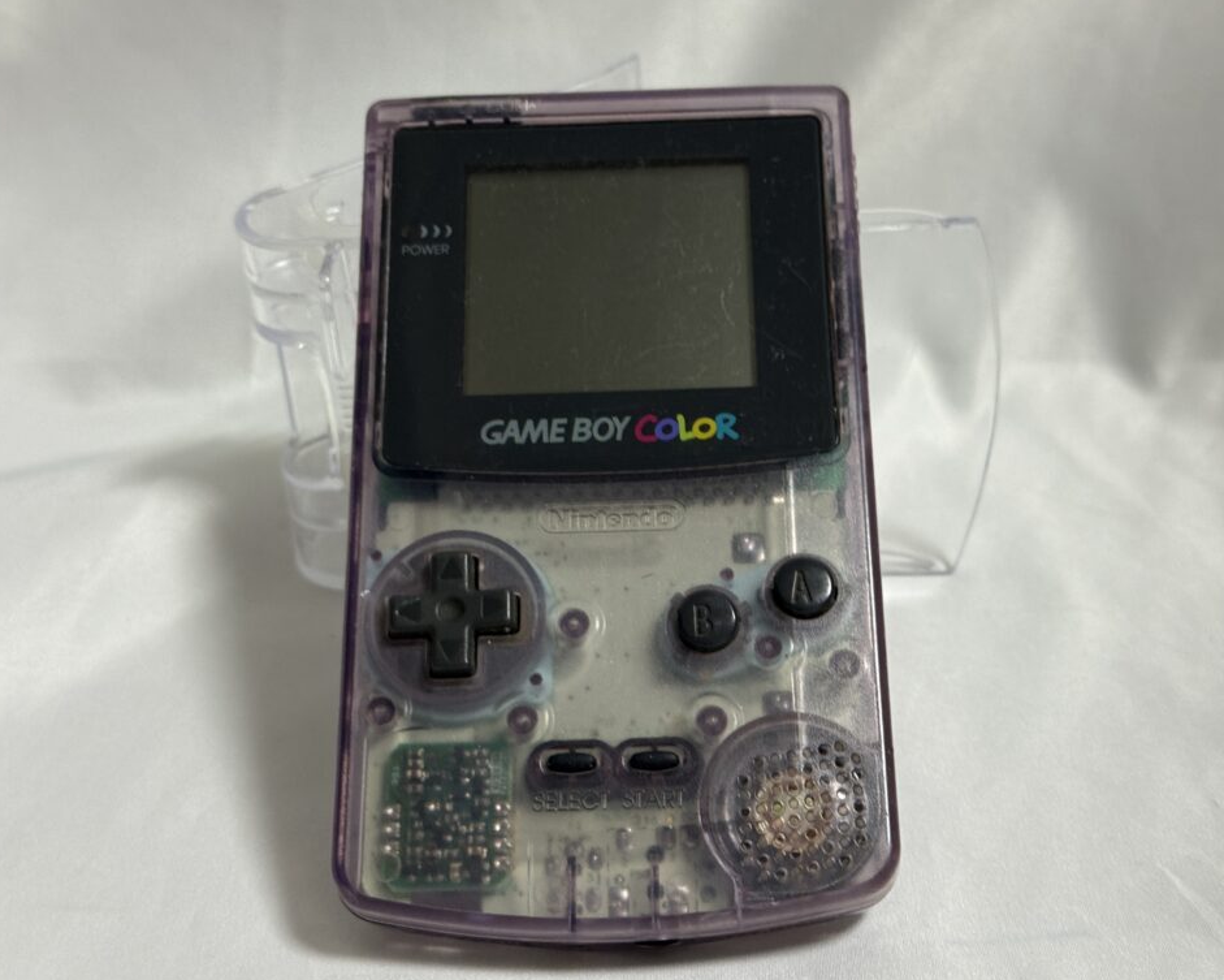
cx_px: 652
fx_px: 1848
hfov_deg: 36.6
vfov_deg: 29.7
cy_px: 485
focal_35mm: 51
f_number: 1.78
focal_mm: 6.76
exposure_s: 1/57
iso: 160
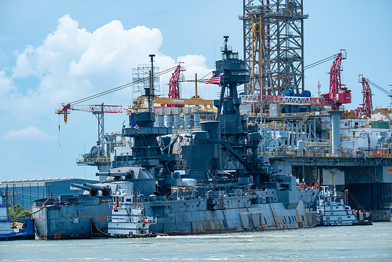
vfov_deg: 7.9
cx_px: 196
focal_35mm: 174
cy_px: 131
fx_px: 1895
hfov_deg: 11.8
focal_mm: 115.9
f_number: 8
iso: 200
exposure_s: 1/280
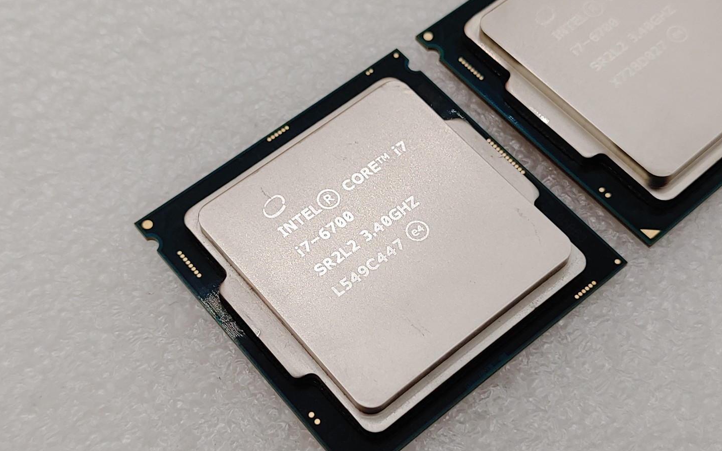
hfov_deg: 41.0
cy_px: 269
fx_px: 964
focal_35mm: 49
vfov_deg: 26.3
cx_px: 361
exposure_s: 1/206
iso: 50
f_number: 1.8
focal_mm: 4.36
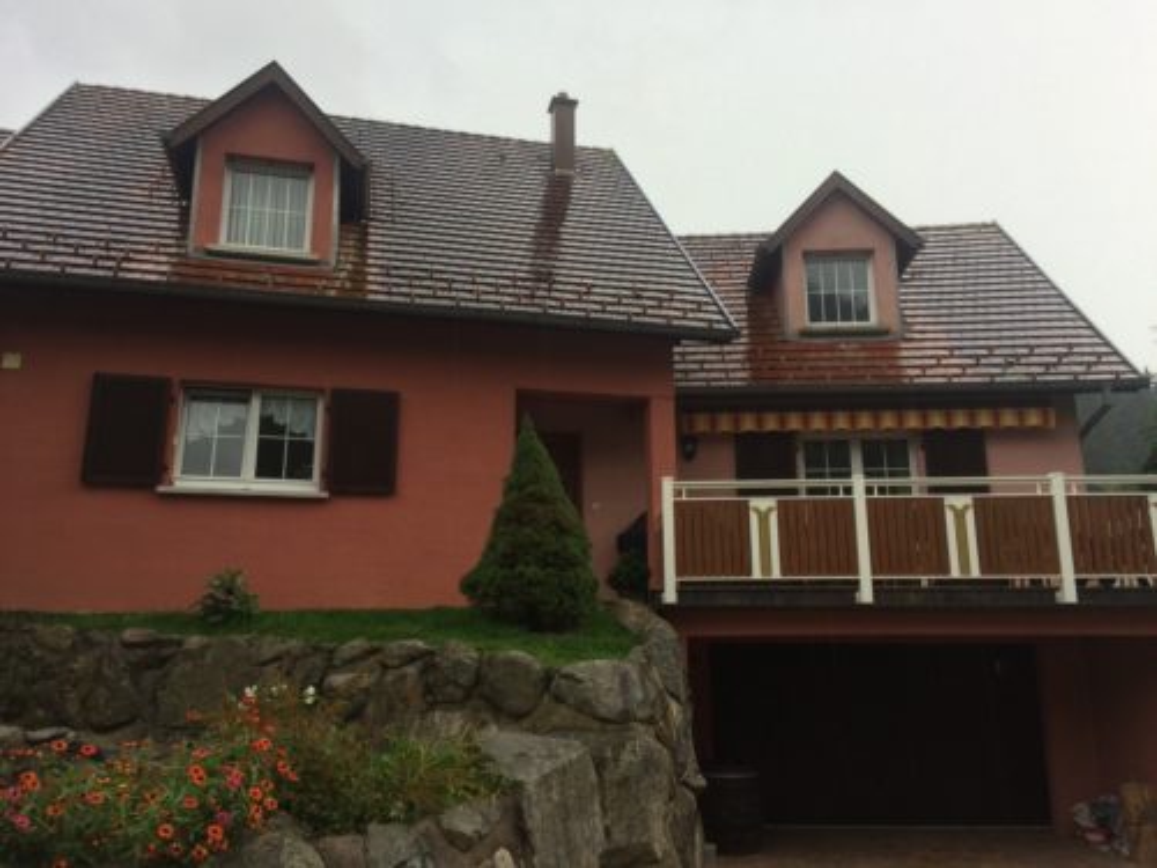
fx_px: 969
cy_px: 434
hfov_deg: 61.7
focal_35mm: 29
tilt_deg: +13.8
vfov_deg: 48.2
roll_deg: +0.1
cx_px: 578
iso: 64
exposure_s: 1/100
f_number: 2.2
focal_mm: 4.15
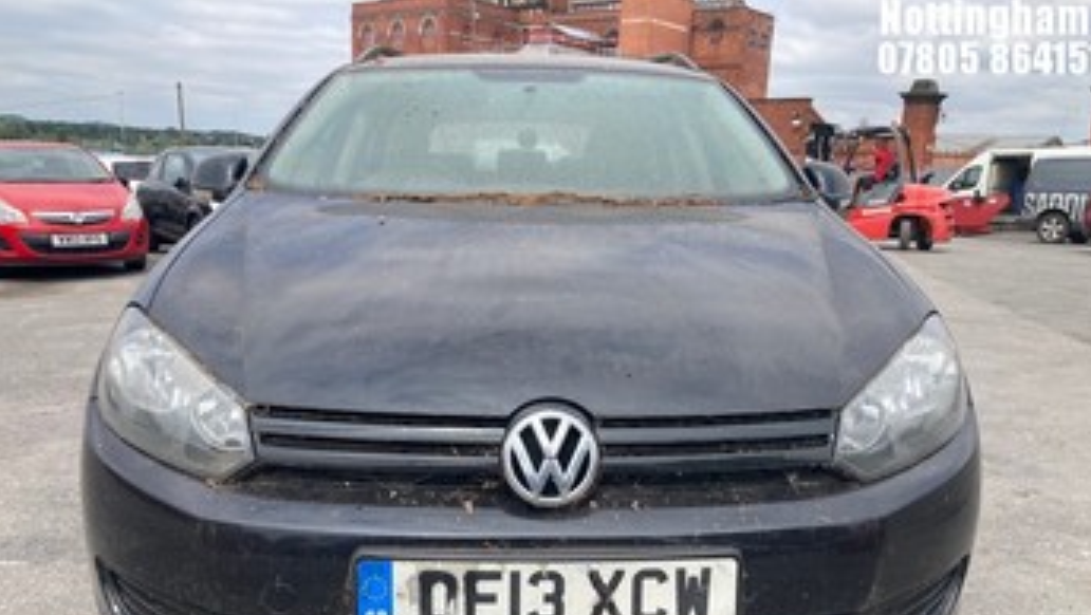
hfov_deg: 62.6
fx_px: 897
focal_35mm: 31
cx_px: 552
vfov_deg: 37.4
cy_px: 412
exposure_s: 1/1130
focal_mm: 3.99
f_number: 1.8
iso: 20
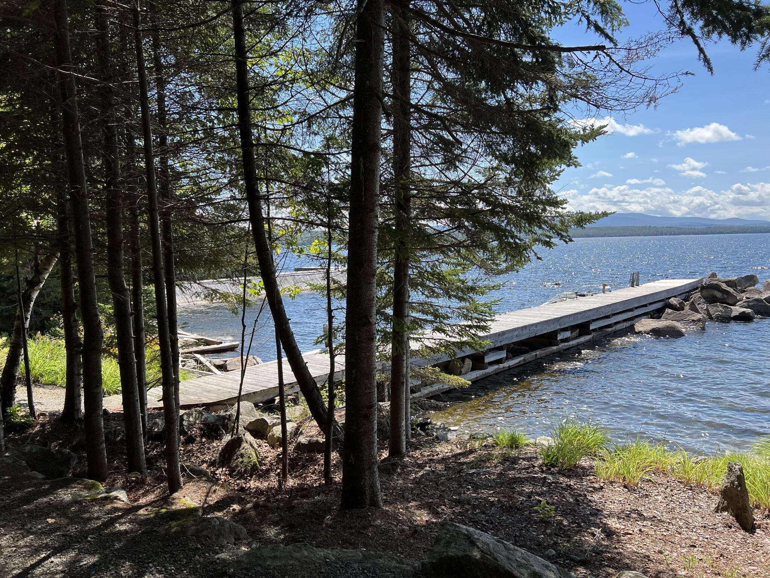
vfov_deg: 53.1
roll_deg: +1.0
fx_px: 578
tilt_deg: -5.8
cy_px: 289
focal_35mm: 26
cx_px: 385
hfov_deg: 67.3
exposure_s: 1/2123
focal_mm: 5.7
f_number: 1.5
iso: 50
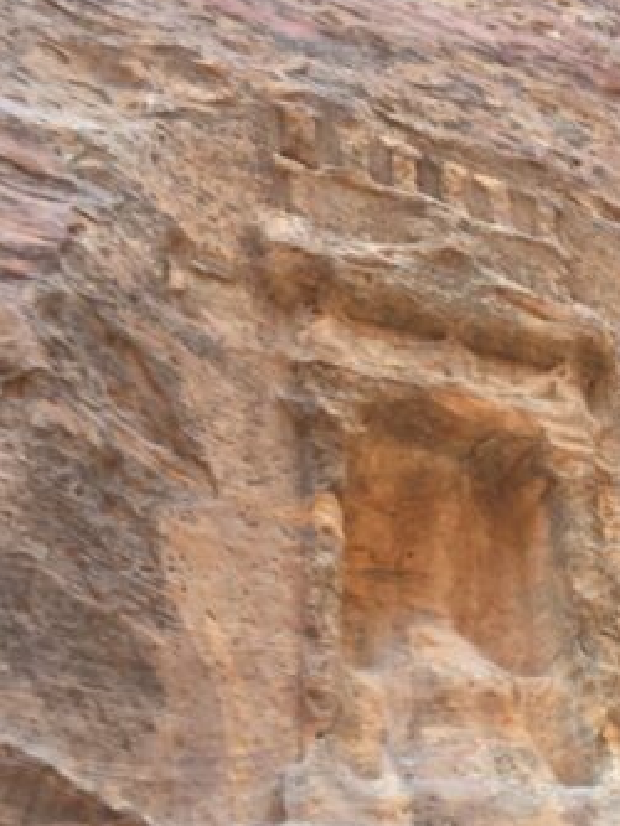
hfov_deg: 29.9
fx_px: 1146
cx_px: 454
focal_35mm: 48
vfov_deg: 39.4
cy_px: 505
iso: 40
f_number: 2.2
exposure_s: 1/40
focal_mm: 4.12
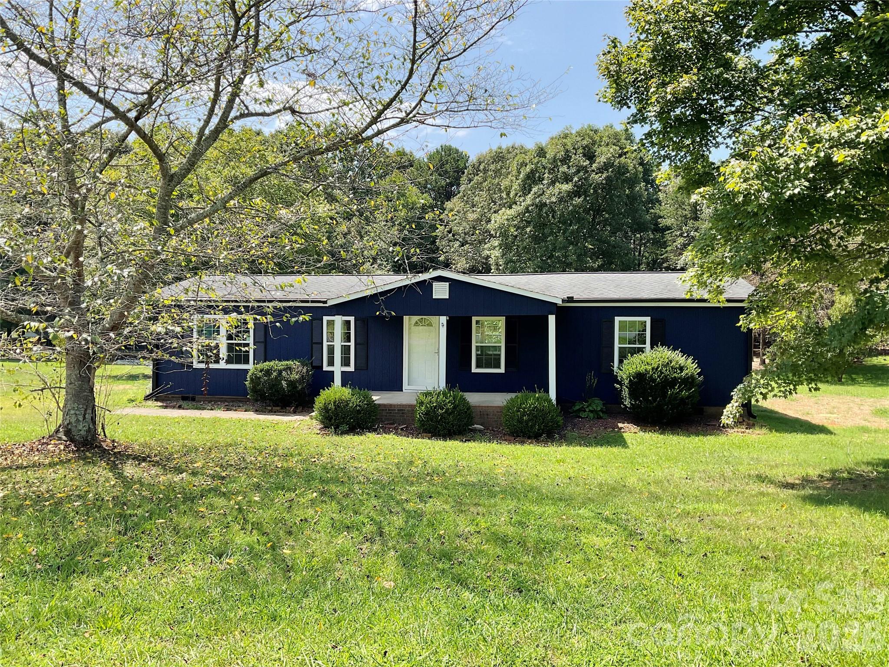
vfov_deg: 48.2
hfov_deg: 61.7
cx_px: 444
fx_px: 745
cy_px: 334
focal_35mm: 29
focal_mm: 3
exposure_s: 1/719
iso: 16
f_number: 1.8
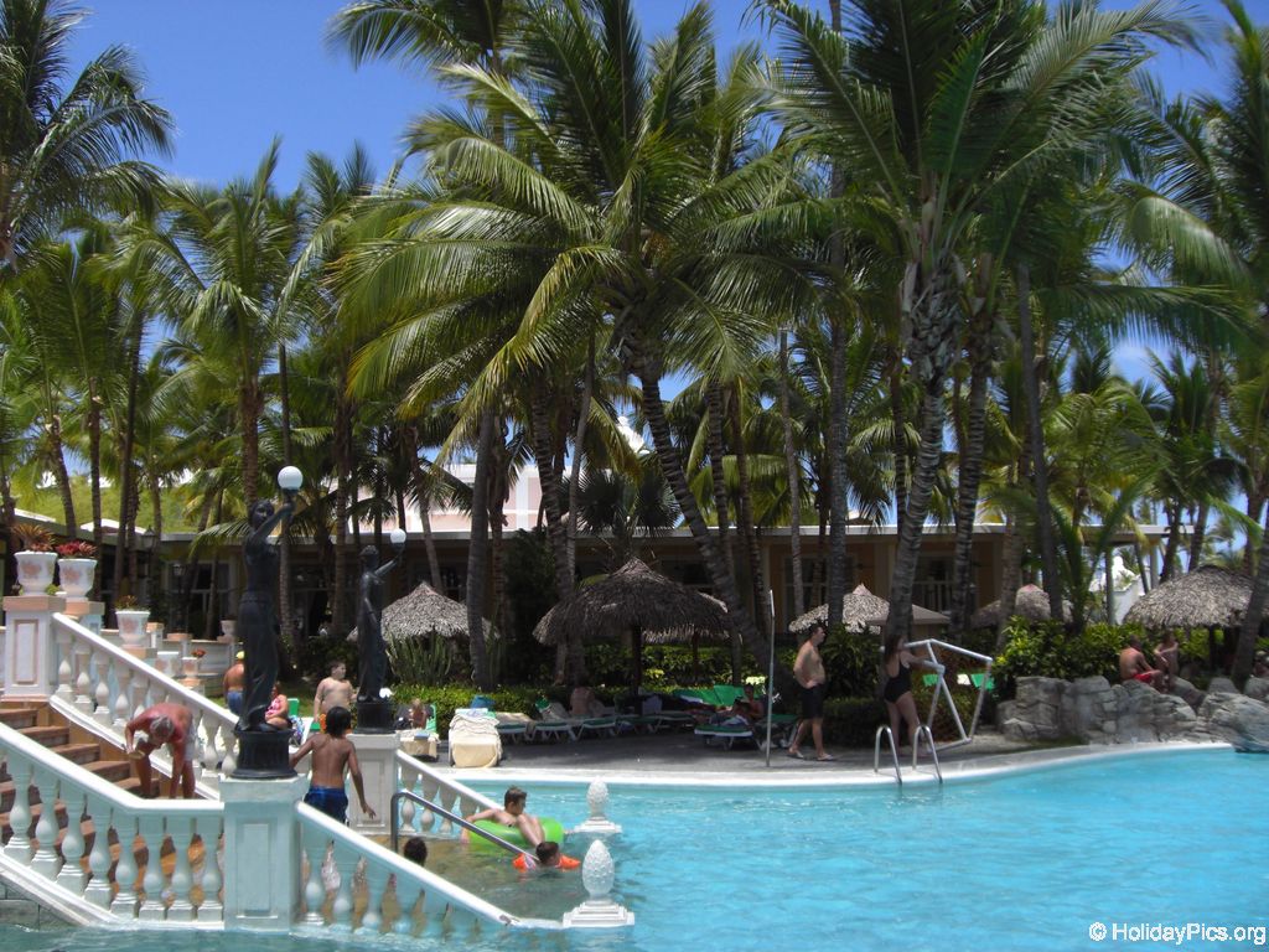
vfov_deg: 37.7
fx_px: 1393
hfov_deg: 49.0
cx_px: 634
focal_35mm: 38
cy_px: 476
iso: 64
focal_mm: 6.2
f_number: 2.7
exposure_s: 1/1000
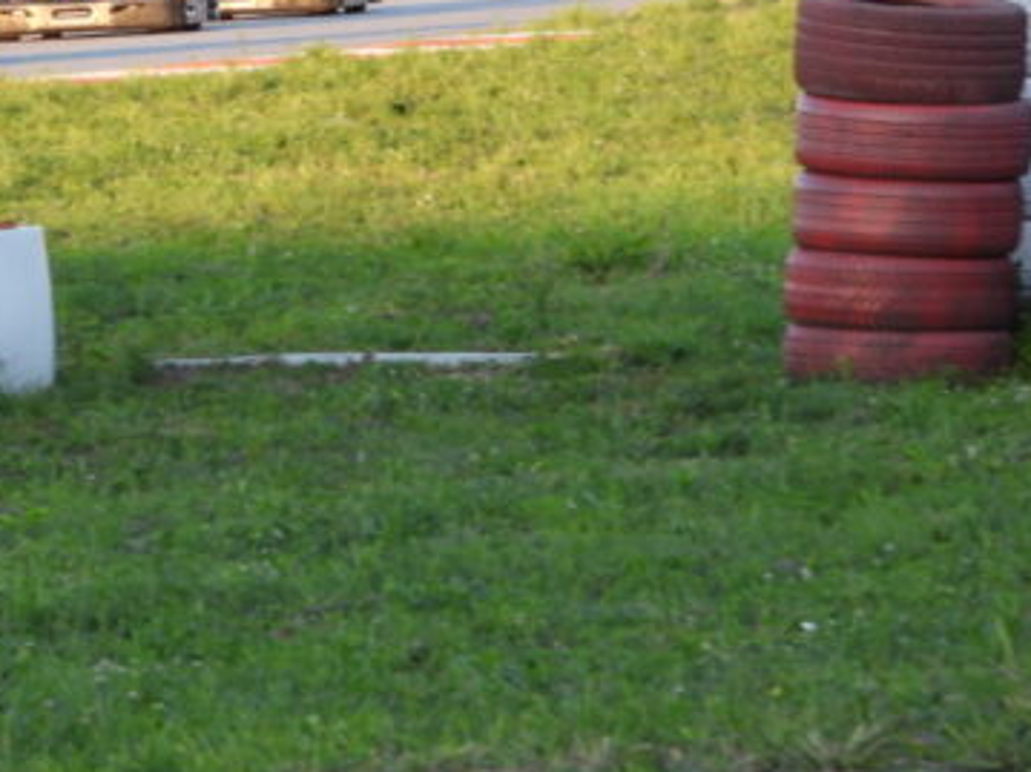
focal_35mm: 546
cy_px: -20
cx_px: 118
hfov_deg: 3.6
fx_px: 16257
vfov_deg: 2.7
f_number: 4.5
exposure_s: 1/125
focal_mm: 45.8
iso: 160
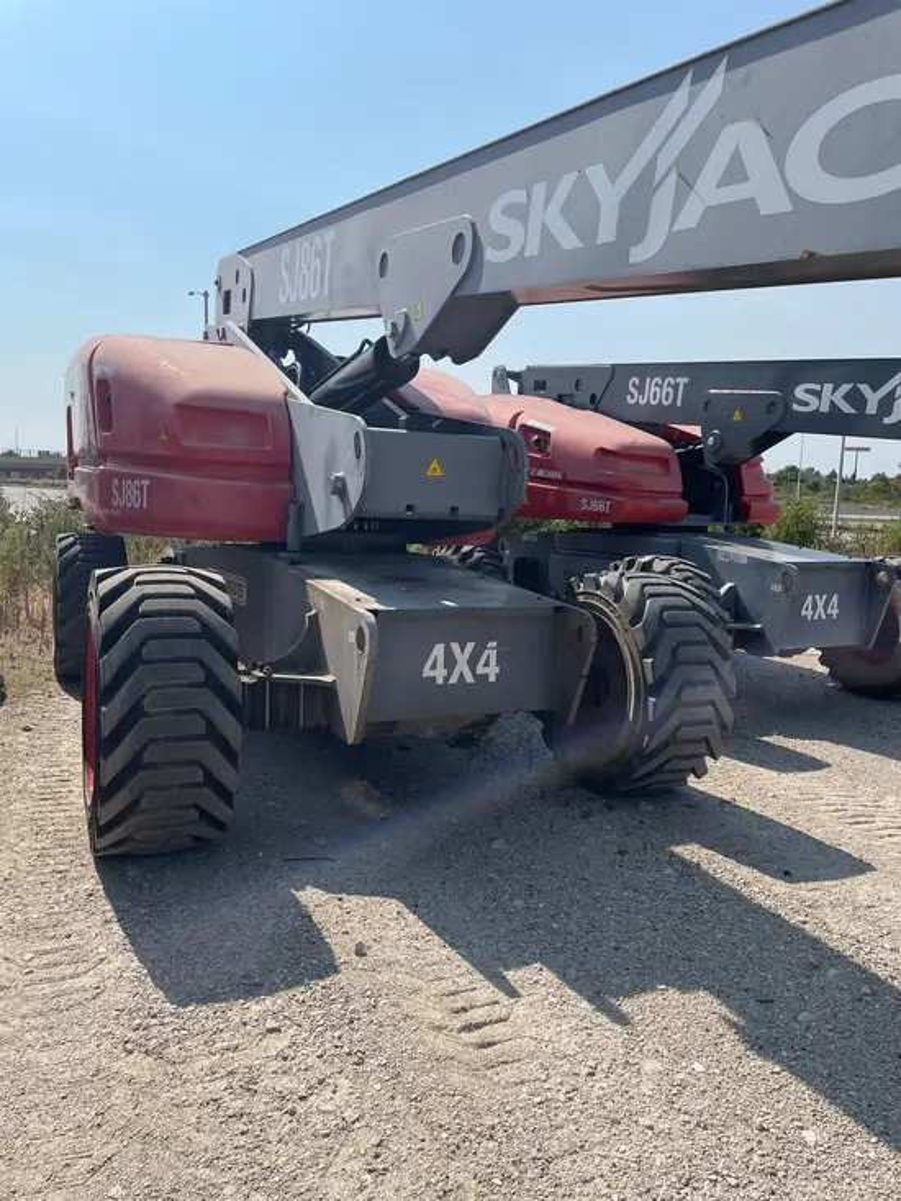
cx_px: 450
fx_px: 902
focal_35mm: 26
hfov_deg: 53.1
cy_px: 600
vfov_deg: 67.3
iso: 32
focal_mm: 4.2
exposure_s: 1/4464
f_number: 1.6
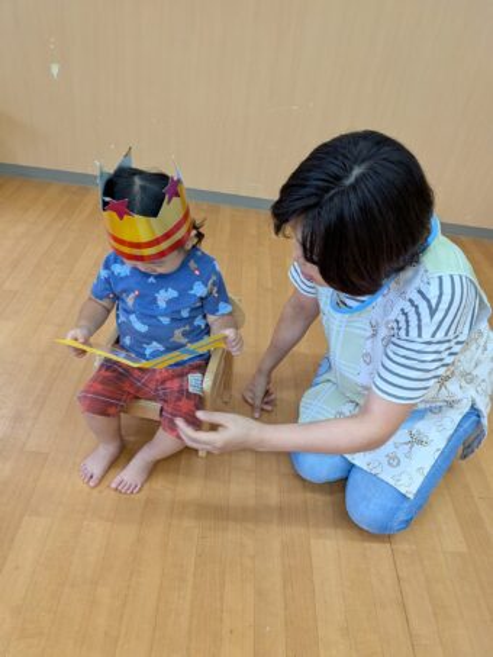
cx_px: 246
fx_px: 456
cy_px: 328
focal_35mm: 24
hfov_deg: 56.8
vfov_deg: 71.6
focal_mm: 4.53
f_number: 1.7
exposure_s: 1/120
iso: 95
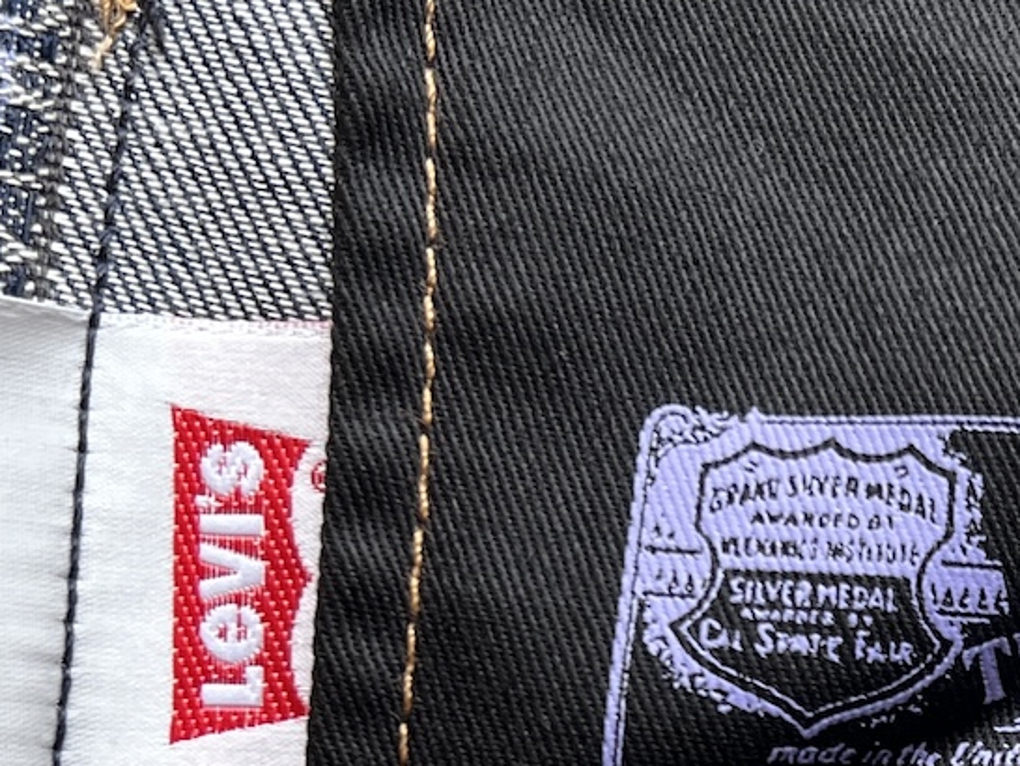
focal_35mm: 96
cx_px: 1205
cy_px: 818
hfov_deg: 19.3
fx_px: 2830
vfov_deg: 15.1
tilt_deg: -79.0
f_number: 1.5
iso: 40
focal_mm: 5.7
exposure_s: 1/121
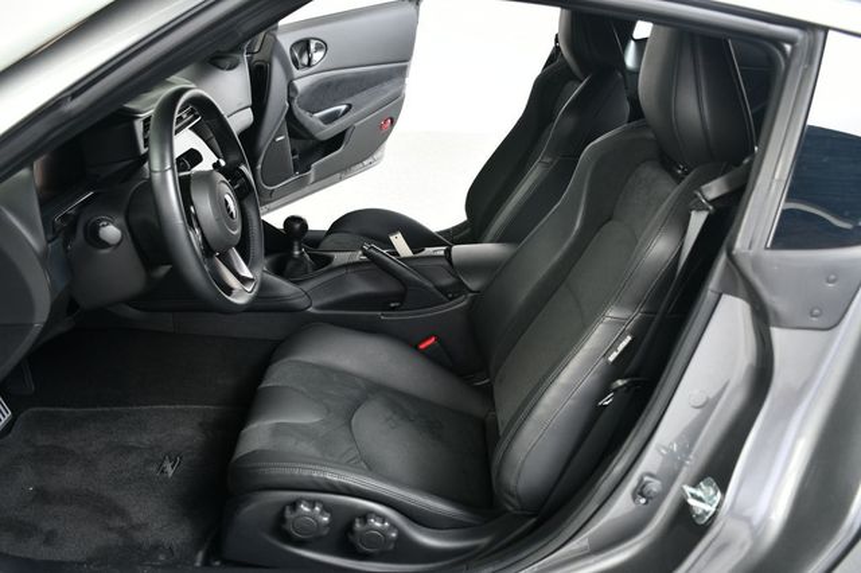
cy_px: 286
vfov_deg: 39.9
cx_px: 430
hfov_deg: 57.2
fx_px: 789
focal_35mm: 33
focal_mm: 22
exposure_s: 1/160
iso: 100
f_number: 4
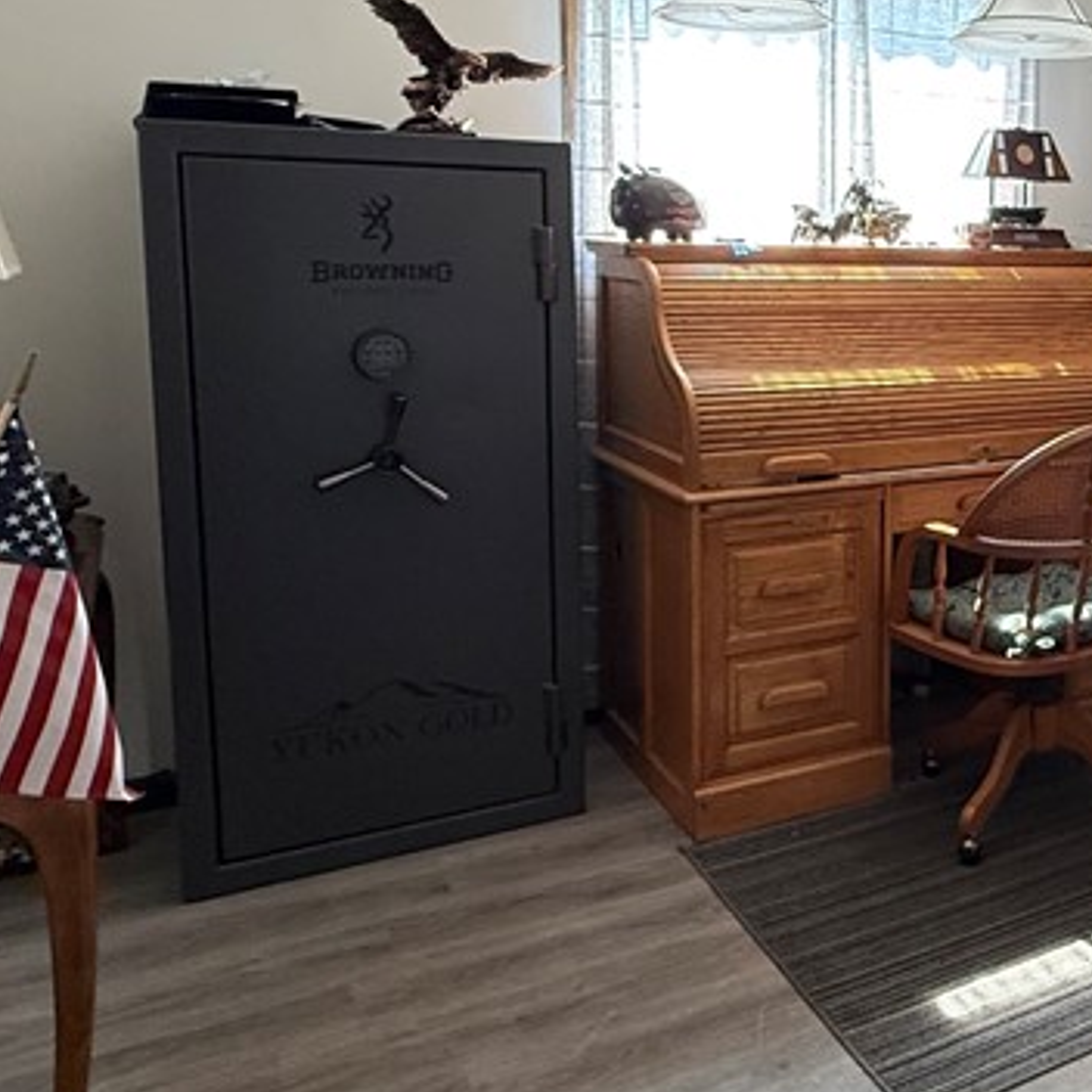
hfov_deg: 41.3
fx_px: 1285
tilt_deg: -6.3
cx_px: 1039
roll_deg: -1.4
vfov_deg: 45.5
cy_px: 388
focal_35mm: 36
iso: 250
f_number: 2.2
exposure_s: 1/60
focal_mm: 2.22
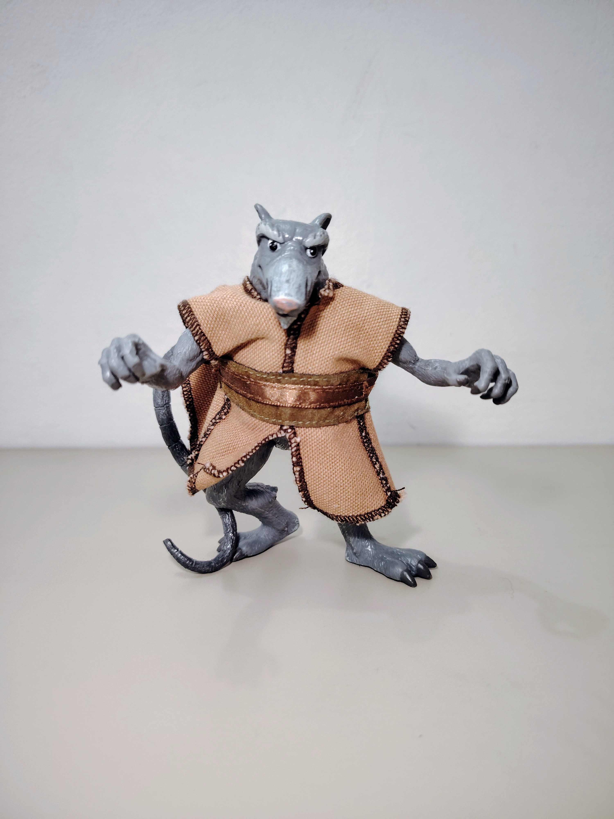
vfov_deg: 71.6
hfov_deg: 56.8
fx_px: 568
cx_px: 307
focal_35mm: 24
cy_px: 410
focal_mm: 5.25
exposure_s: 1/50
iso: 1250
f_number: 1.75
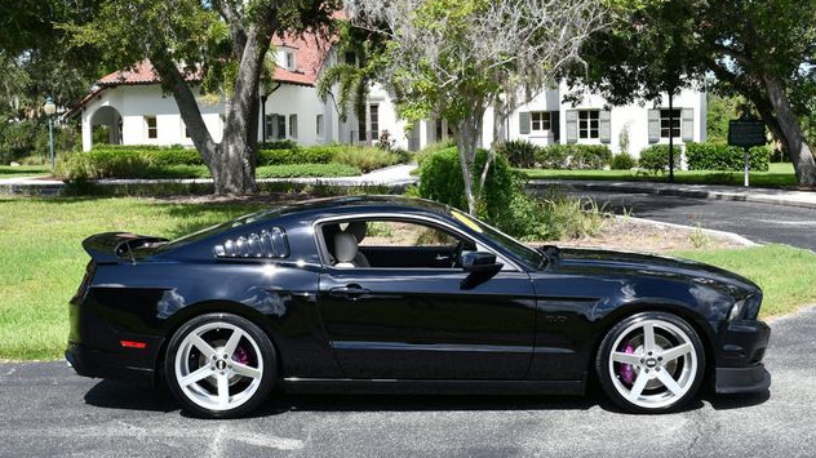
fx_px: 1103
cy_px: 201
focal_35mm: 51
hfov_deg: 40.6
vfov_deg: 23.5
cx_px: 405
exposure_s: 1/250
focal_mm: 24
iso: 160
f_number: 8
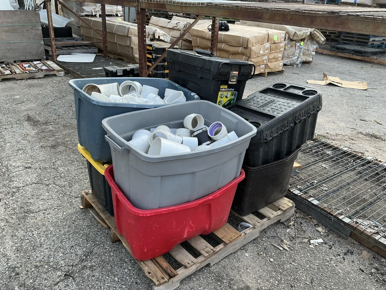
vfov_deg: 49.8
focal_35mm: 28
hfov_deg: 63.4
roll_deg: -3.6
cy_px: 145
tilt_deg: -23.5
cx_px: 193
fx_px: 312
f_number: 1.8
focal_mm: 3
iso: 16
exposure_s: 1/131
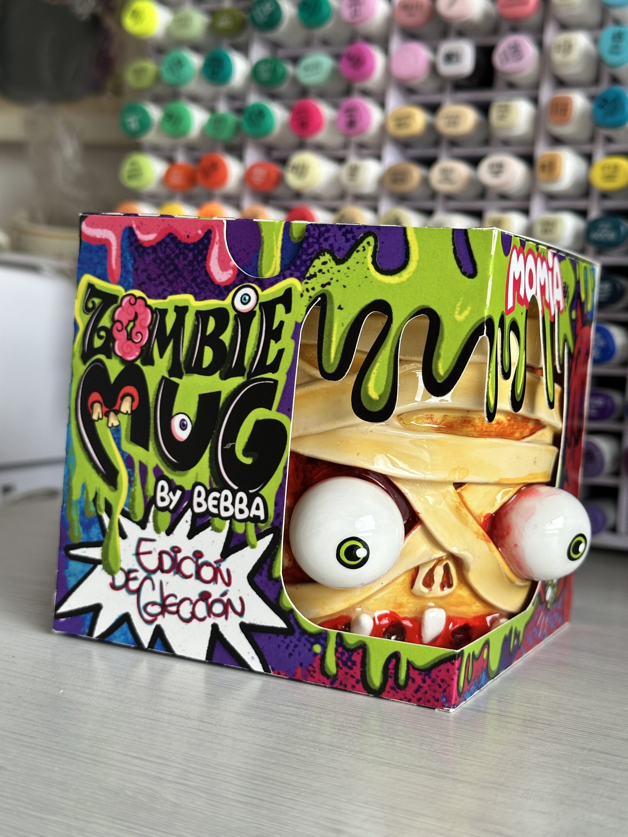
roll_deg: -4.2
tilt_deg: -2.4
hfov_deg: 30.3
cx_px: 314
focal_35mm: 48
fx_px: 1161
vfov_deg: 39.7
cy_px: 418
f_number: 1.78
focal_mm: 6.86
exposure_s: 1/121
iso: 80
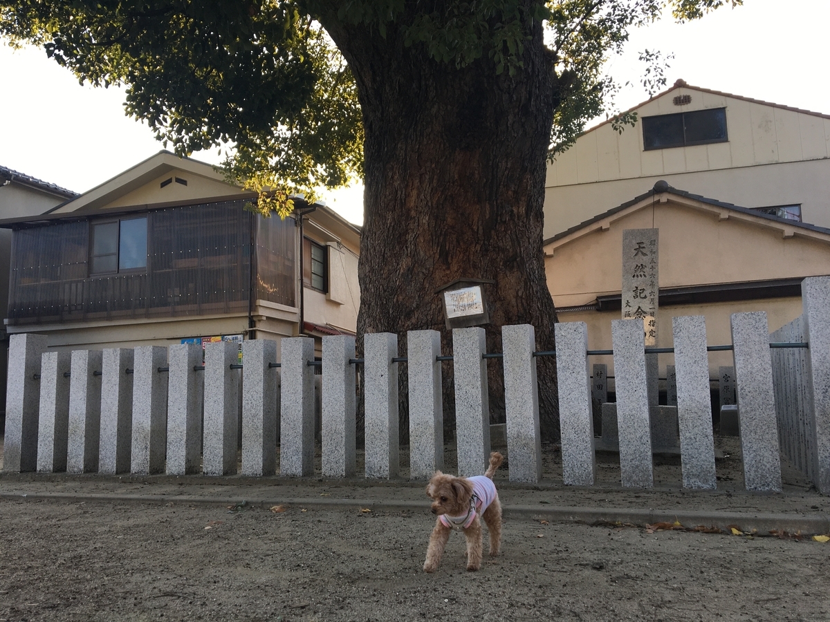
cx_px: 415
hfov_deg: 61.7
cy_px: 311
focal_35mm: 29
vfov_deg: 48.2
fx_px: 695
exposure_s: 1/209
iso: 25
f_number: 2.2
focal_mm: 4.15
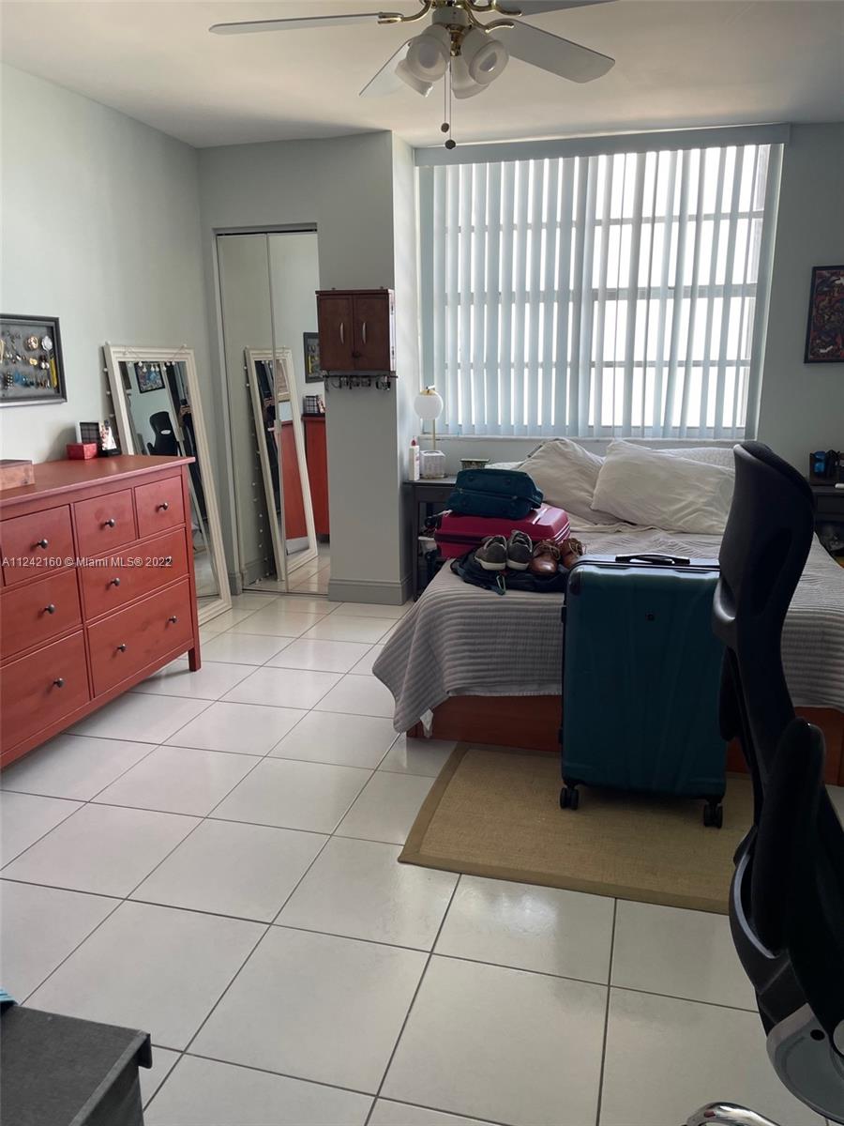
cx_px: 422
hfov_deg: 53.1
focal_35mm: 26
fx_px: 845
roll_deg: +0.4
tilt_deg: -12.9
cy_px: 563
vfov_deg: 67.3
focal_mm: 4.2
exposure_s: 1/120
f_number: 1.6
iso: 50
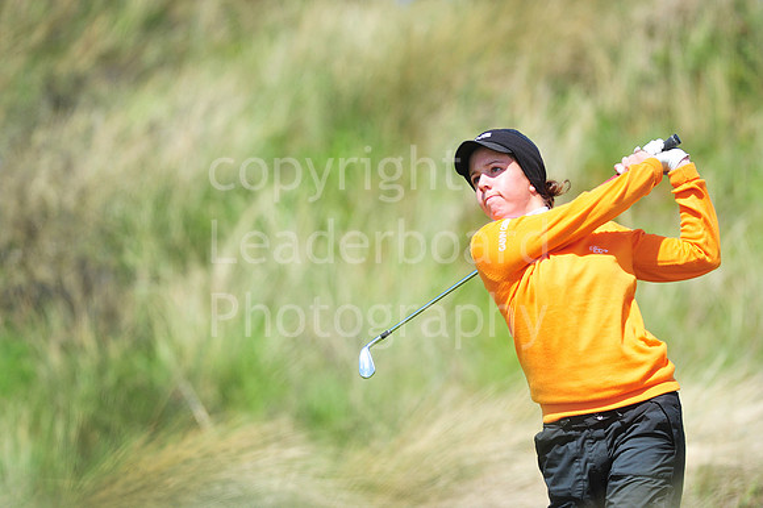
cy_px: 254
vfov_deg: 4.6
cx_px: 382
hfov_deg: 6.9
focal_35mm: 300
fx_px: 6354
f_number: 5.6
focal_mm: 300
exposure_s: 1/3200
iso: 400
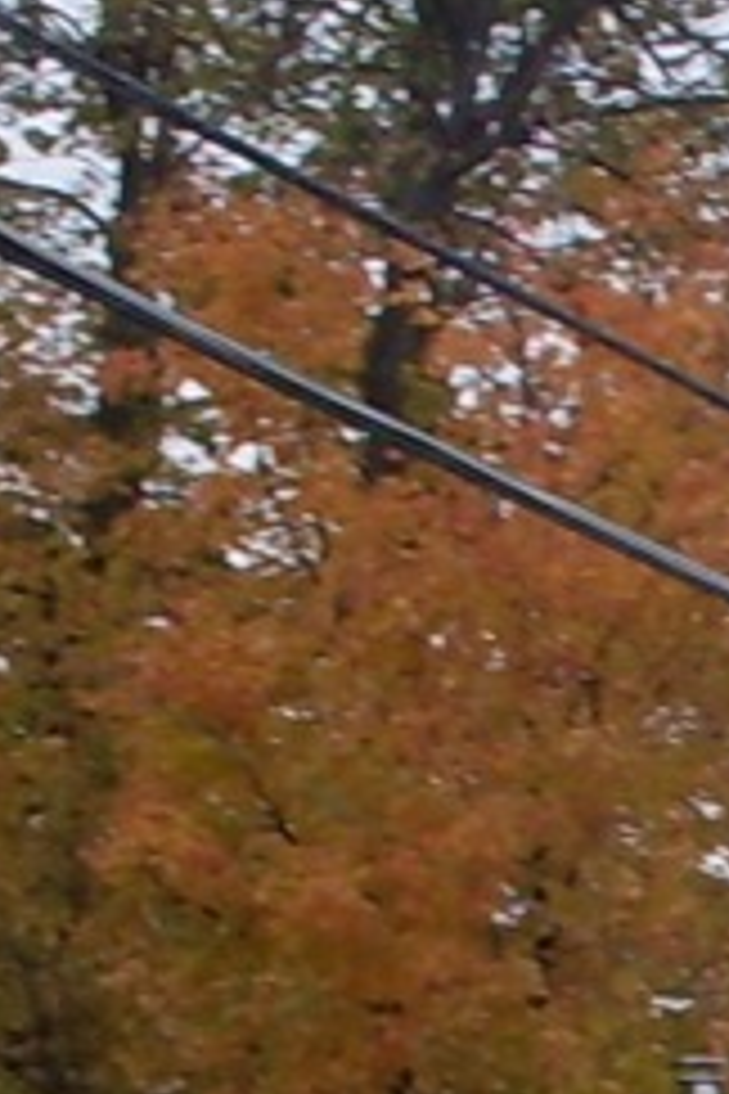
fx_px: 7897
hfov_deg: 5.1
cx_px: 1930
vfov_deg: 7.7
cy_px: 1931
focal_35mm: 260
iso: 80
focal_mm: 6.3
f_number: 8.4
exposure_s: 1/90
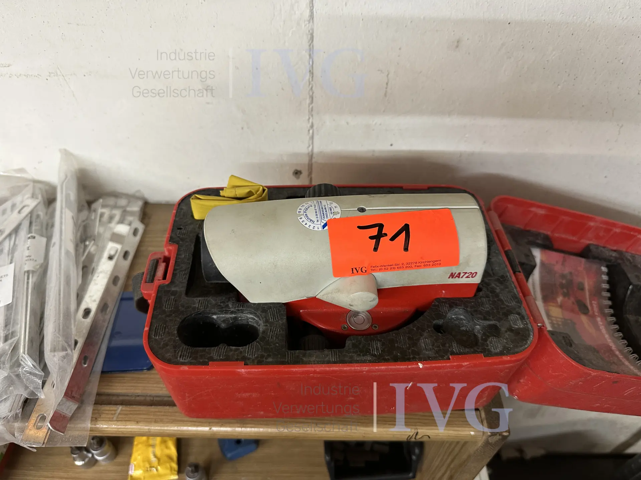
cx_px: 320
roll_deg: -1.2
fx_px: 444
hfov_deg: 71.6
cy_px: 240
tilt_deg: -44.4
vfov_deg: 56.8
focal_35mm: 24
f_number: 1.78
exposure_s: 1/50
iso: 250
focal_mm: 6.86
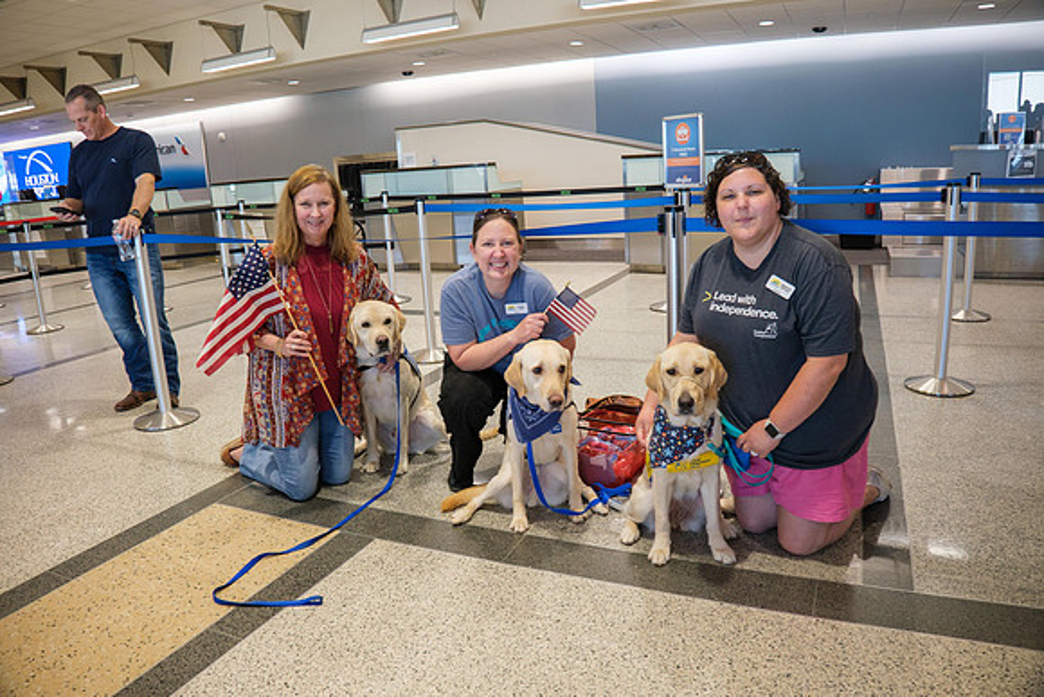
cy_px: 348
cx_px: 522
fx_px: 696
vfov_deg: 53.2
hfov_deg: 73.7
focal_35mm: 24
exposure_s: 1/40
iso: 800
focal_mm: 16
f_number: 4
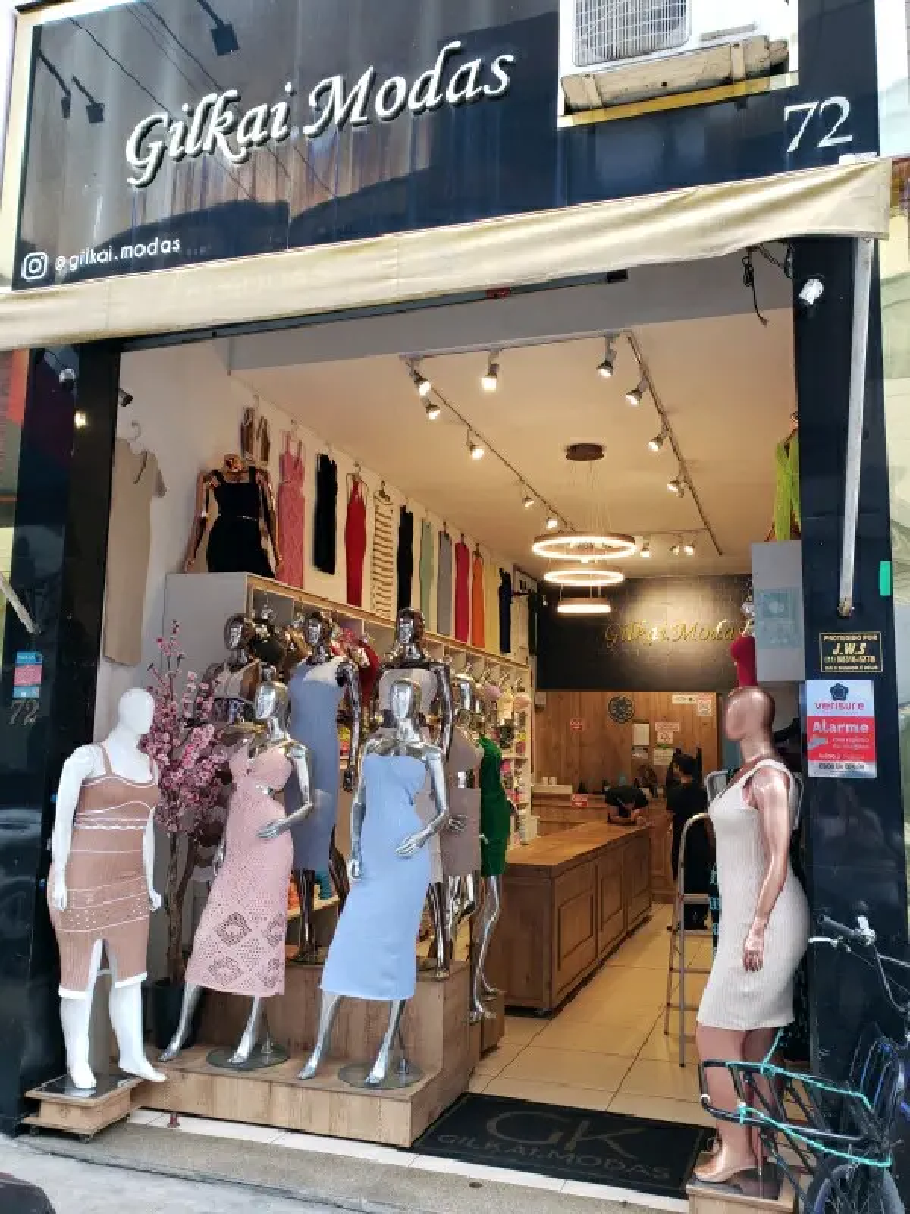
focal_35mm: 26
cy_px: 607
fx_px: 911
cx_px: 455
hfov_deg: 53.1
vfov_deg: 67.3
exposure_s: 1/60.2
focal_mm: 4.3
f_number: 2.4
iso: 100
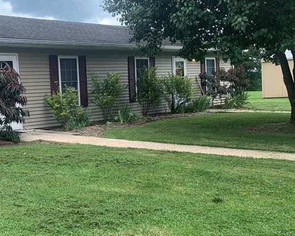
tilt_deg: -5.1
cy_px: 141
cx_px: 45
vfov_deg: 29.6
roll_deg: +3.6
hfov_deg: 35.1
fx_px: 445
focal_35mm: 51
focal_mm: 4.25
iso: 25
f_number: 1.8
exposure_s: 1/635
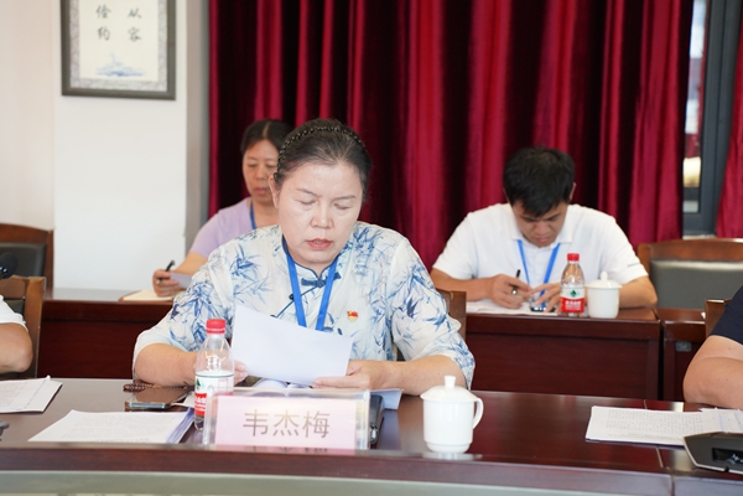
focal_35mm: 75
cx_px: 372
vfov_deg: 18.2
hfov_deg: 27.0
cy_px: 248
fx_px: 1548
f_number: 4
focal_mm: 75
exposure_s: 1/160
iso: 2500
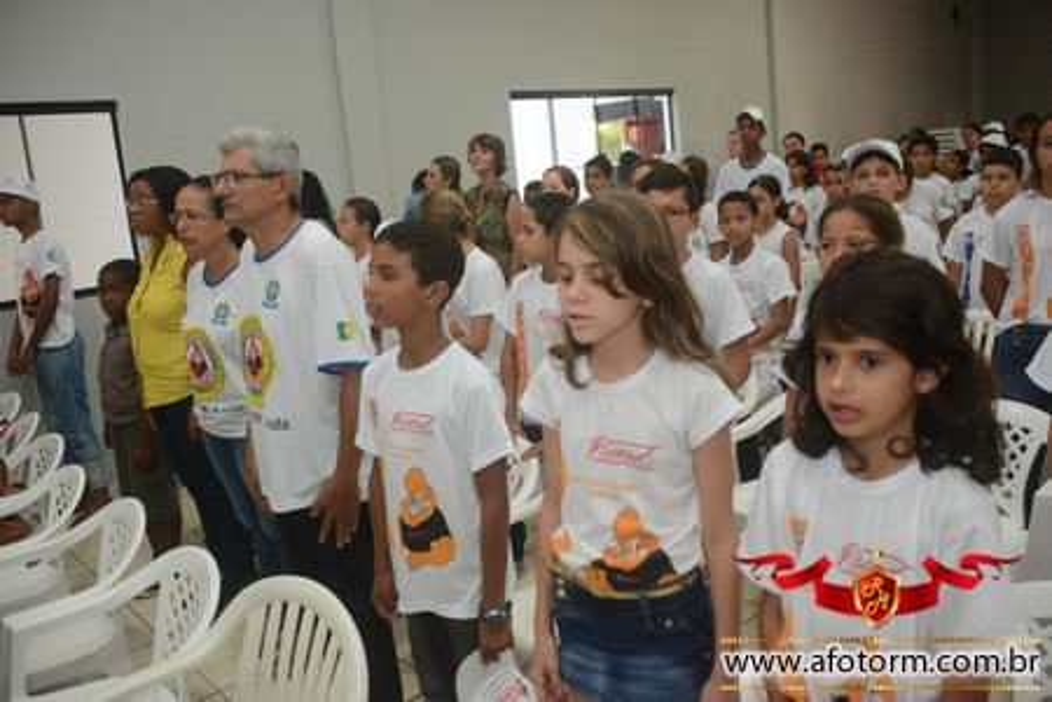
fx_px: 877
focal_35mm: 30
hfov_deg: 61.9
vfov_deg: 43.6
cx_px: 526
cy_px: 351
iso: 1600
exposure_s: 1/100
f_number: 3.5
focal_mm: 20
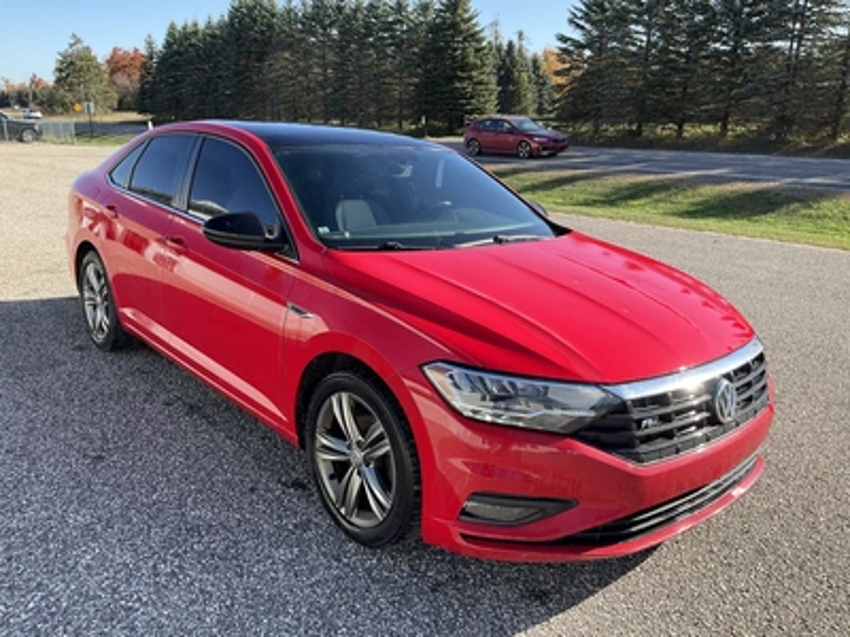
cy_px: 318
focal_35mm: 29
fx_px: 712
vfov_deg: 48.2
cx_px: 425
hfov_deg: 61.7
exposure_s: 1/551
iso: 25
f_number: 1.8
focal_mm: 3
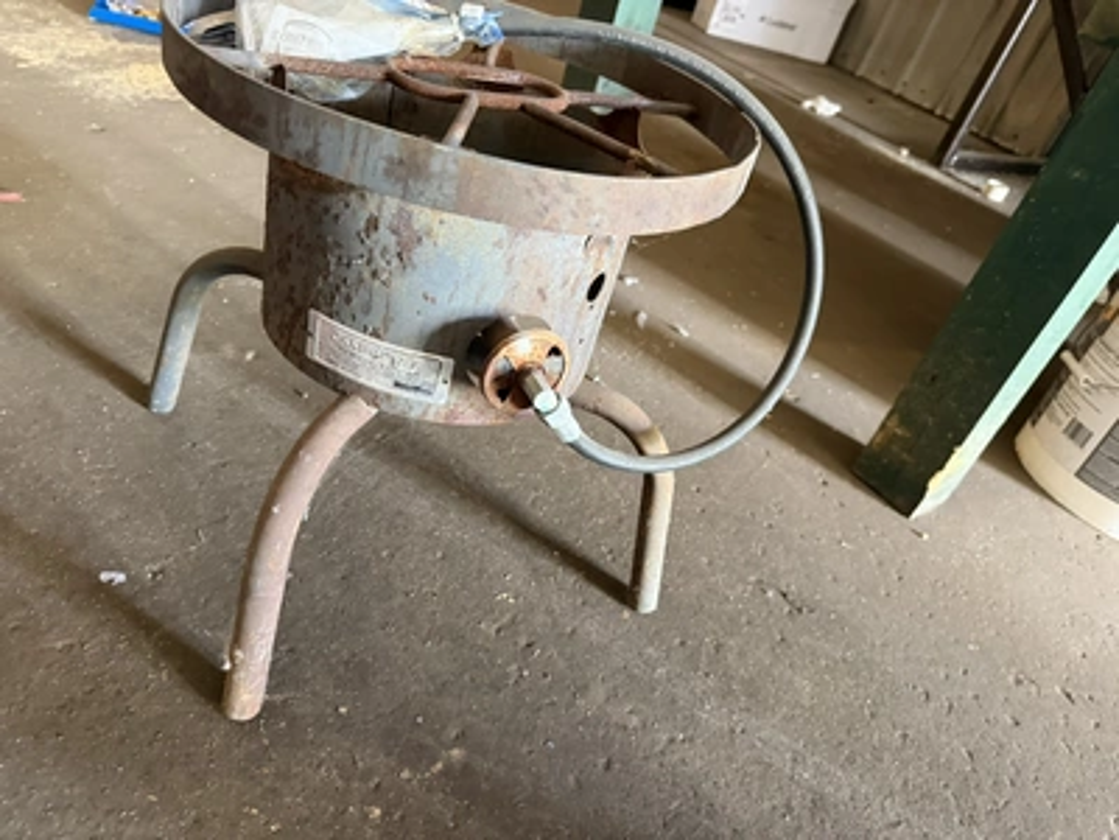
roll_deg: -18.0
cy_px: 420
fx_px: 776
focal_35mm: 24
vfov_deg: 56.8
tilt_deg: -34.9
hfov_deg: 71.6
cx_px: 560
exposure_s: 1/50
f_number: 1.78
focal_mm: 6.76
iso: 800
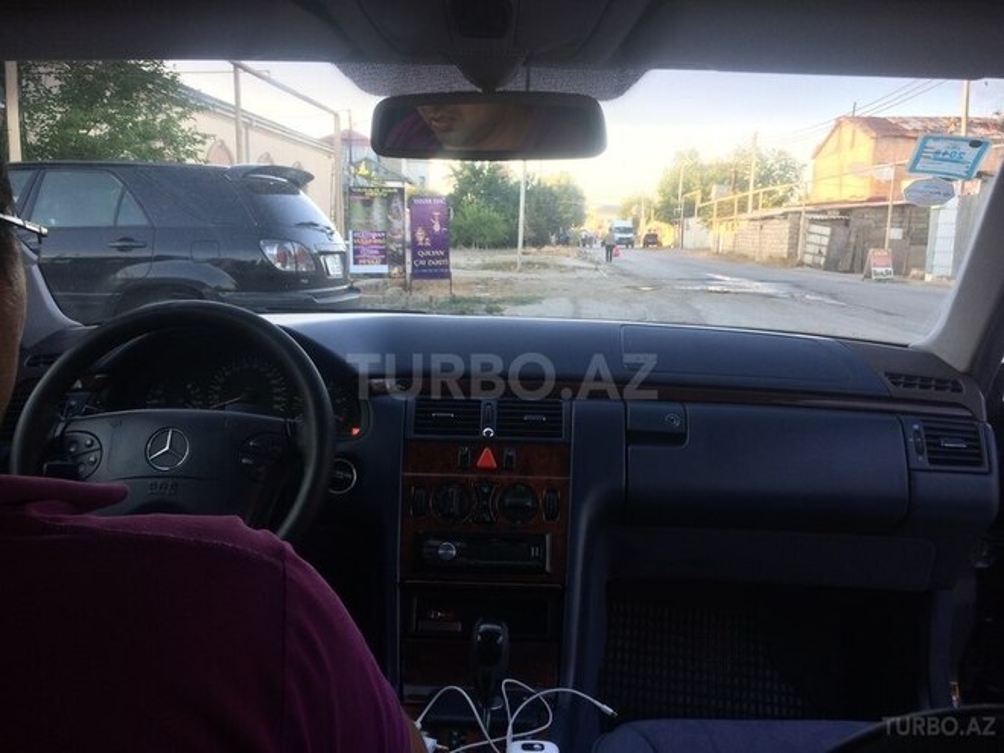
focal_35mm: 29
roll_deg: -2.0
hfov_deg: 61.7
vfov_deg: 48.2
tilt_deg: -10.4
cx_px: 502
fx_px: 841
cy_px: 376
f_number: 2.2
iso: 50
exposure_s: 1/100
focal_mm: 4.15
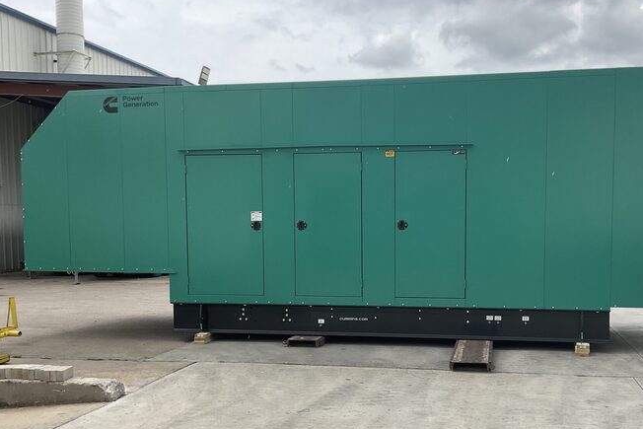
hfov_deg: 51.5
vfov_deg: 35.7
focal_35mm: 37
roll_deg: +1.0
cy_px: 270
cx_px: 393
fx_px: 661
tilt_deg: -3.4
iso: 16
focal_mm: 3
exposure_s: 1/912
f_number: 1.8
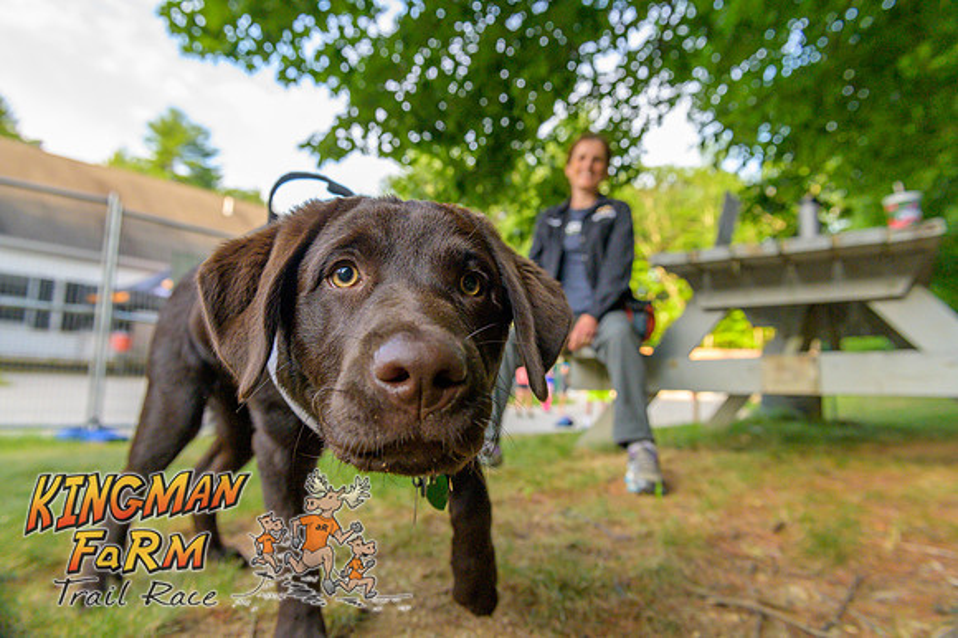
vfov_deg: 53.1
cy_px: 319
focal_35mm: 24
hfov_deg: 73.8
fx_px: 638
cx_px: 479
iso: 3200
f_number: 5.6
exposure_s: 1/1250
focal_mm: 24
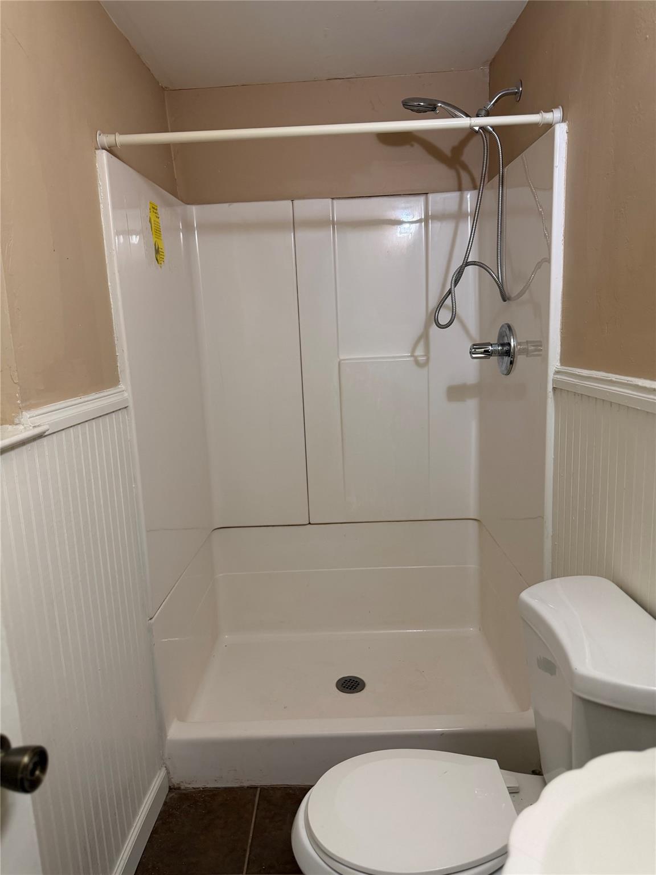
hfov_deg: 56.8
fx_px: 606
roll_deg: +3.2
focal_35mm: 24
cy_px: 438
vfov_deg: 71.6
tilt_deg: -10.8
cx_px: 328
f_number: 1.78
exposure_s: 1/60
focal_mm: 6.76
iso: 250
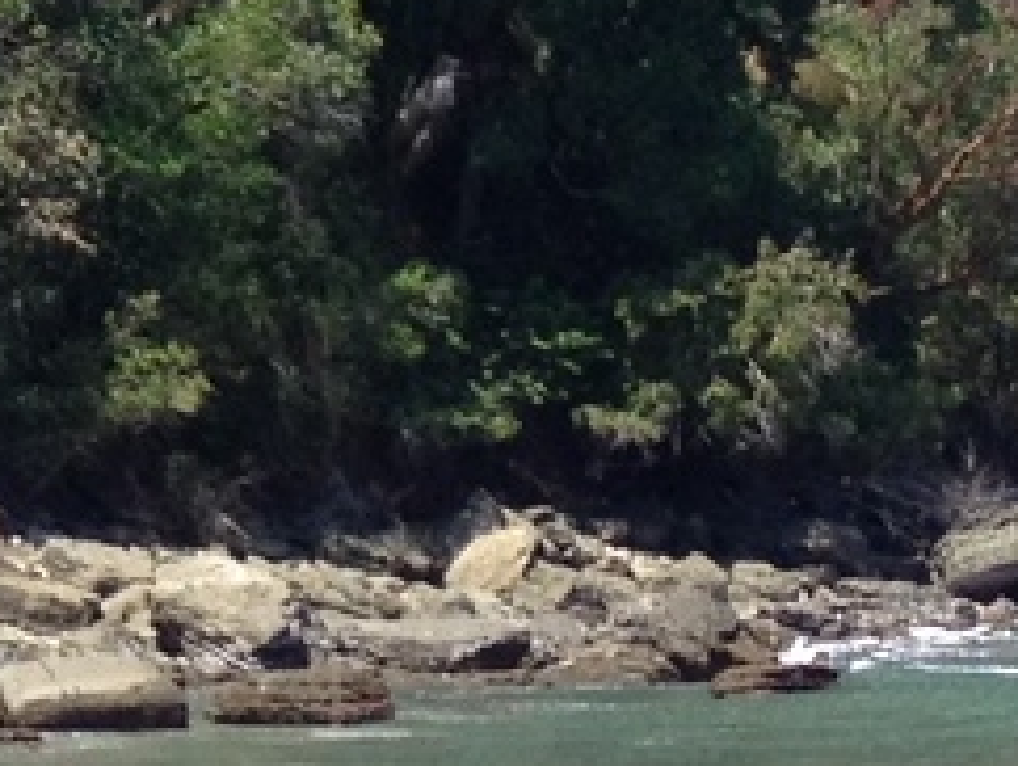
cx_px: -703
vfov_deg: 6.4
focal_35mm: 231
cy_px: -29
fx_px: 6800
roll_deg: +2.4
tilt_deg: +1.7
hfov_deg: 8.3
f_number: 2.4
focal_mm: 4.28
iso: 50
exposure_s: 1/986
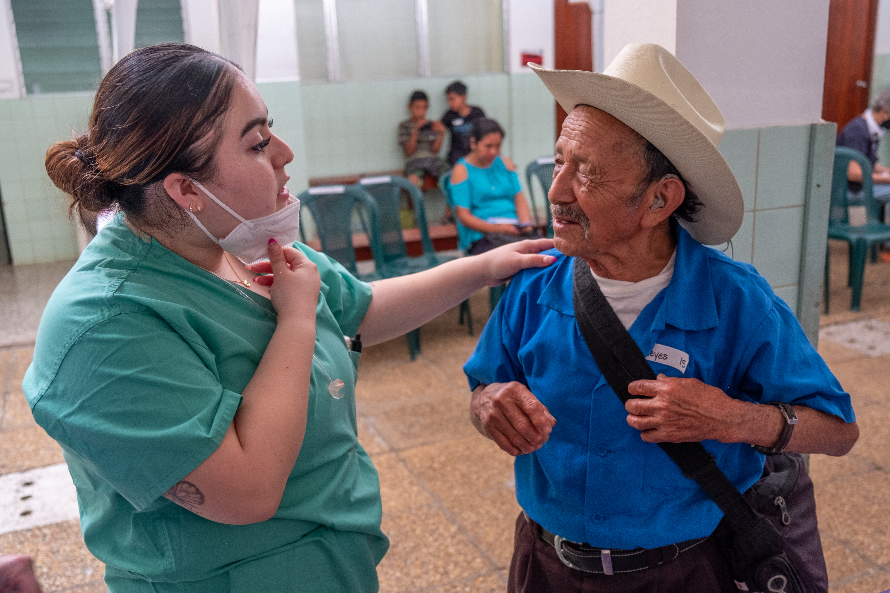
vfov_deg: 36.9
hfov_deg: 53.1
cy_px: 296
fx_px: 890
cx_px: 445
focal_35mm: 36
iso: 640
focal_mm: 24.3
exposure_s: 1/60
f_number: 3.2
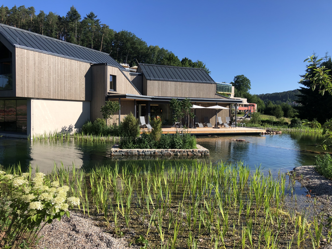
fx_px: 269
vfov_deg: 49.7
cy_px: 124
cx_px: 166
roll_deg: -0.3
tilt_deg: -1.8
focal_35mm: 28
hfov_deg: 63.4
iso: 20
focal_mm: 3.99
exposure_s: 1/1412
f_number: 1.8
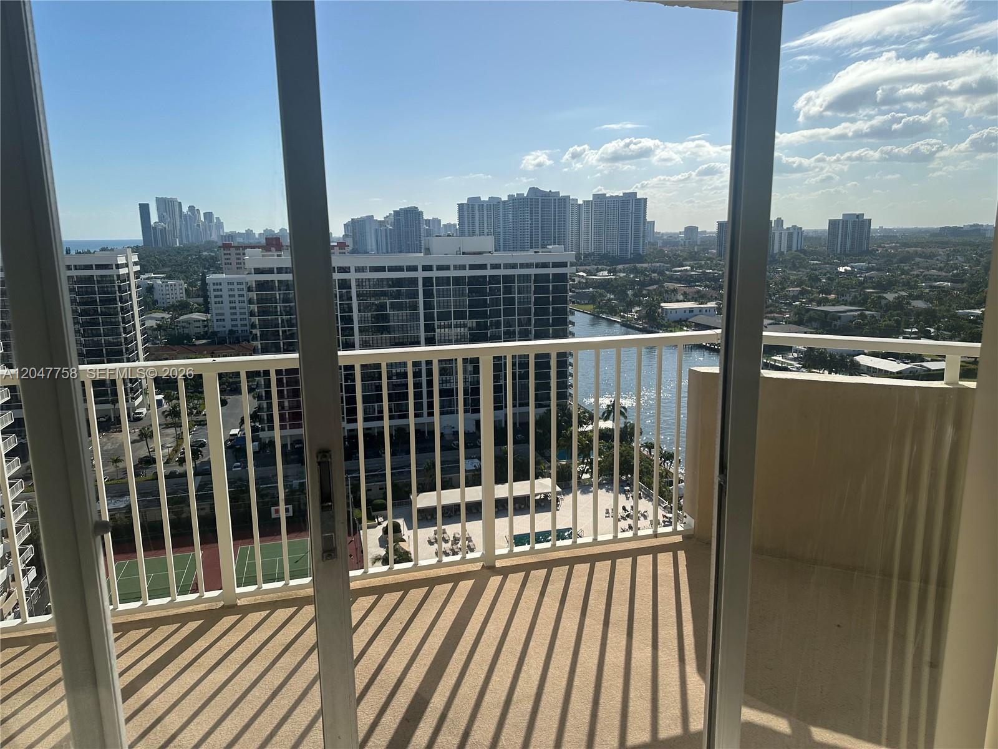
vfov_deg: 56.8
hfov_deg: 71.6
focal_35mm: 24
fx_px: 692
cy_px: 374
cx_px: 499
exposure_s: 1/8929
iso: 80
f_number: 1.78
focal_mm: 6.86
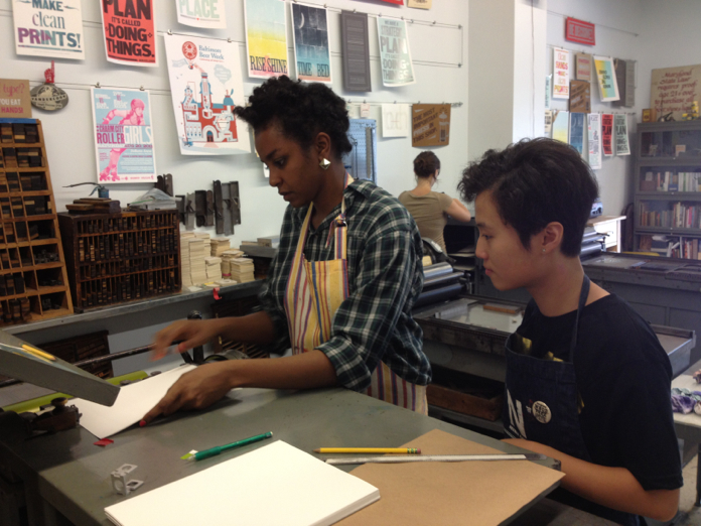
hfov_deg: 52.6
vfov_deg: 40.7
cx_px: 350
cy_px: 263
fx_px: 709
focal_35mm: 35
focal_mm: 4.28
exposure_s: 1/20
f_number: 2.4
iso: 80
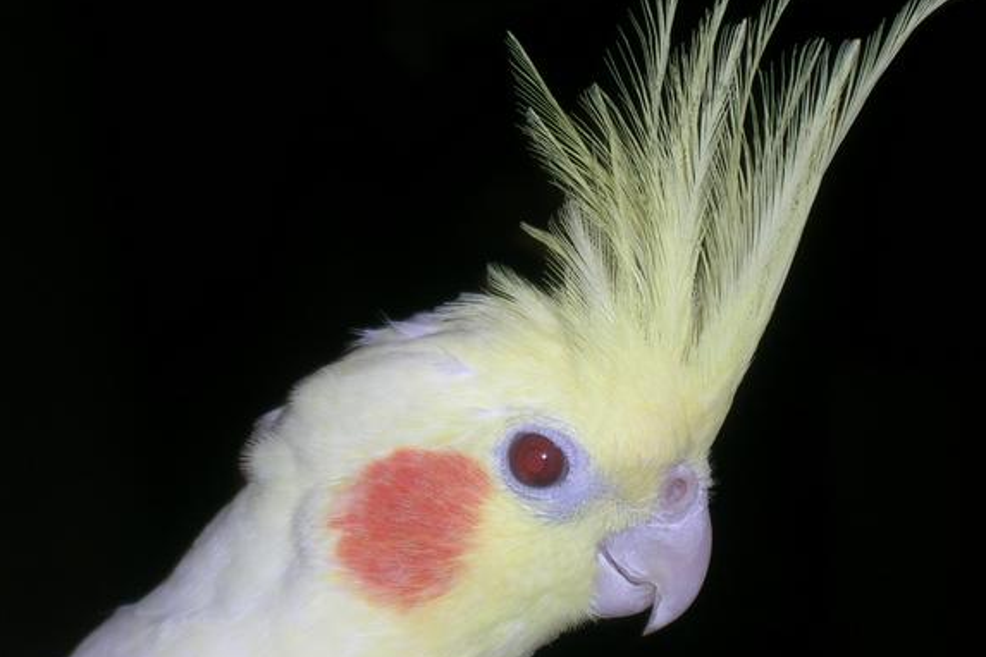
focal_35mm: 122
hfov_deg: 16.8
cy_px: 320
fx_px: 3341
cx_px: 451
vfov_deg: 11.2
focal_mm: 16.2
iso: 50
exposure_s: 1/60.1
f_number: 4.9
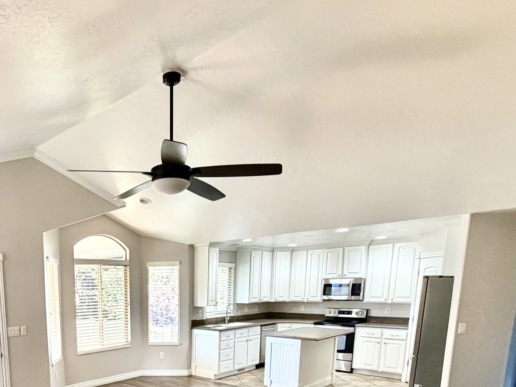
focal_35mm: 27
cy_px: 358
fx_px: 402
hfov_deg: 61.0
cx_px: 118
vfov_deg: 45.8
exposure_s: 1/60
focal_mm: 2.22
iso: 250
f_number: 2.2
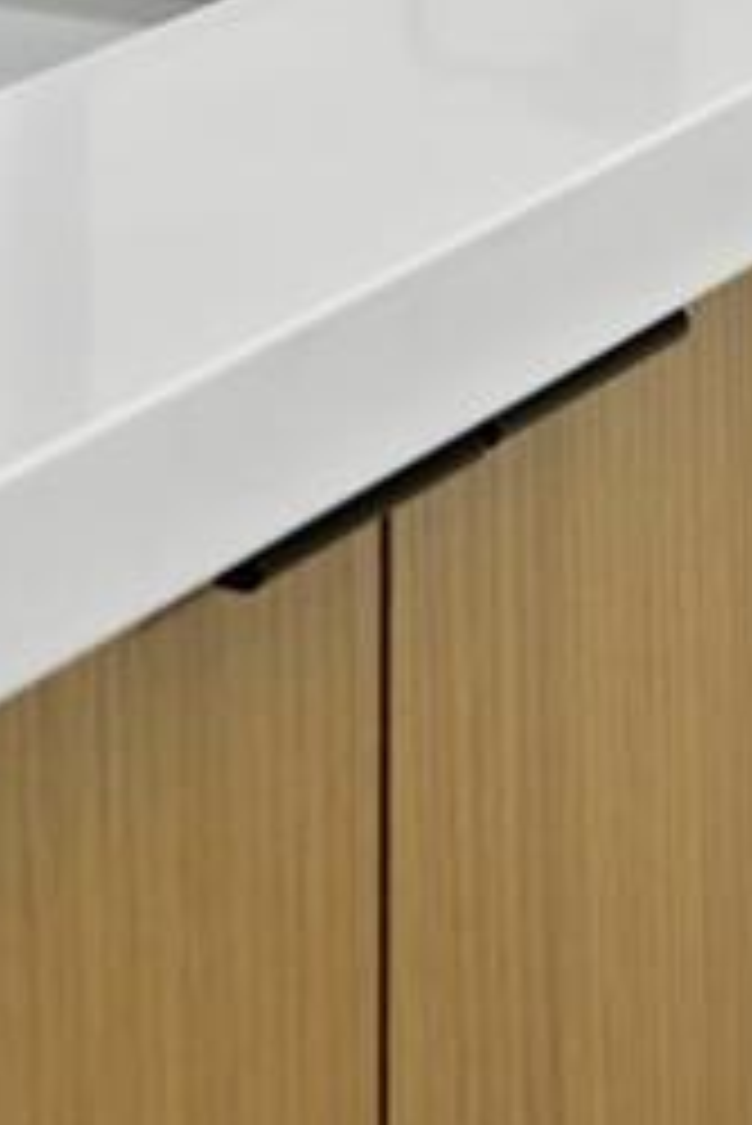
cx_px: -775
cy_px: -1444
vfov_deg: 10.0
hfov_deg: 7.2
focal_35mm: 184
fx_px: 5757
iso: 800
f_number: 8
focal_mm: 30
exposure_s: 1/25
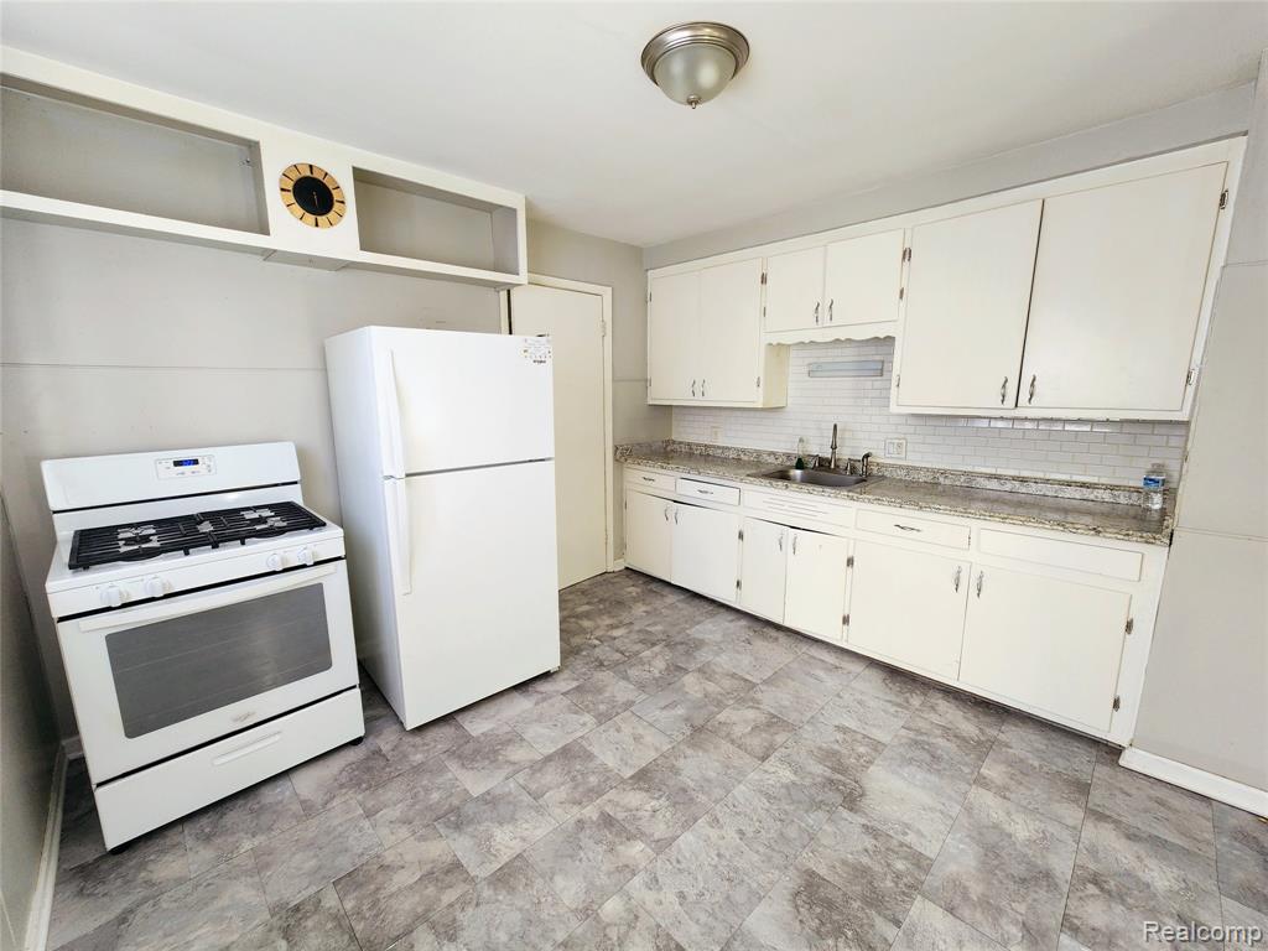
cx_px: 634
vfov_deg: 89.9
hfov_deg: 106.2
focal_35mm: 13
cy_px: 476
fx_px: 476
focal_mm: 2.2
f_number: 2.2
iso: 160
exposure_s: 1/60
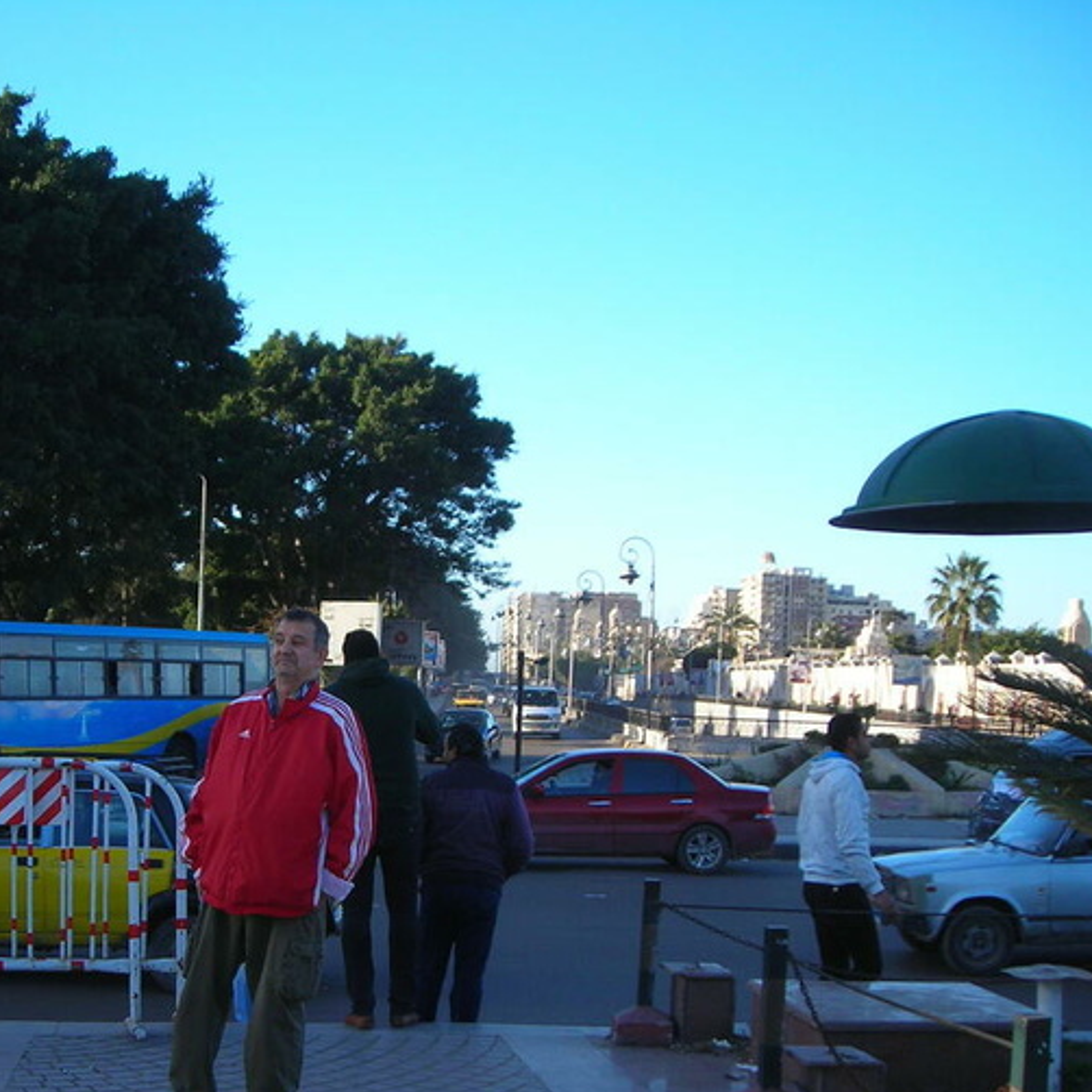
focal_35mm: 53
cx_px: 407
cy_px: 618
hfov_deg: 32.0
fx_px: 1892
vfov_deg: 32.2
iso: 50
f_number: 3.2
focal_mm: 6.3
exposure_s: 1/266
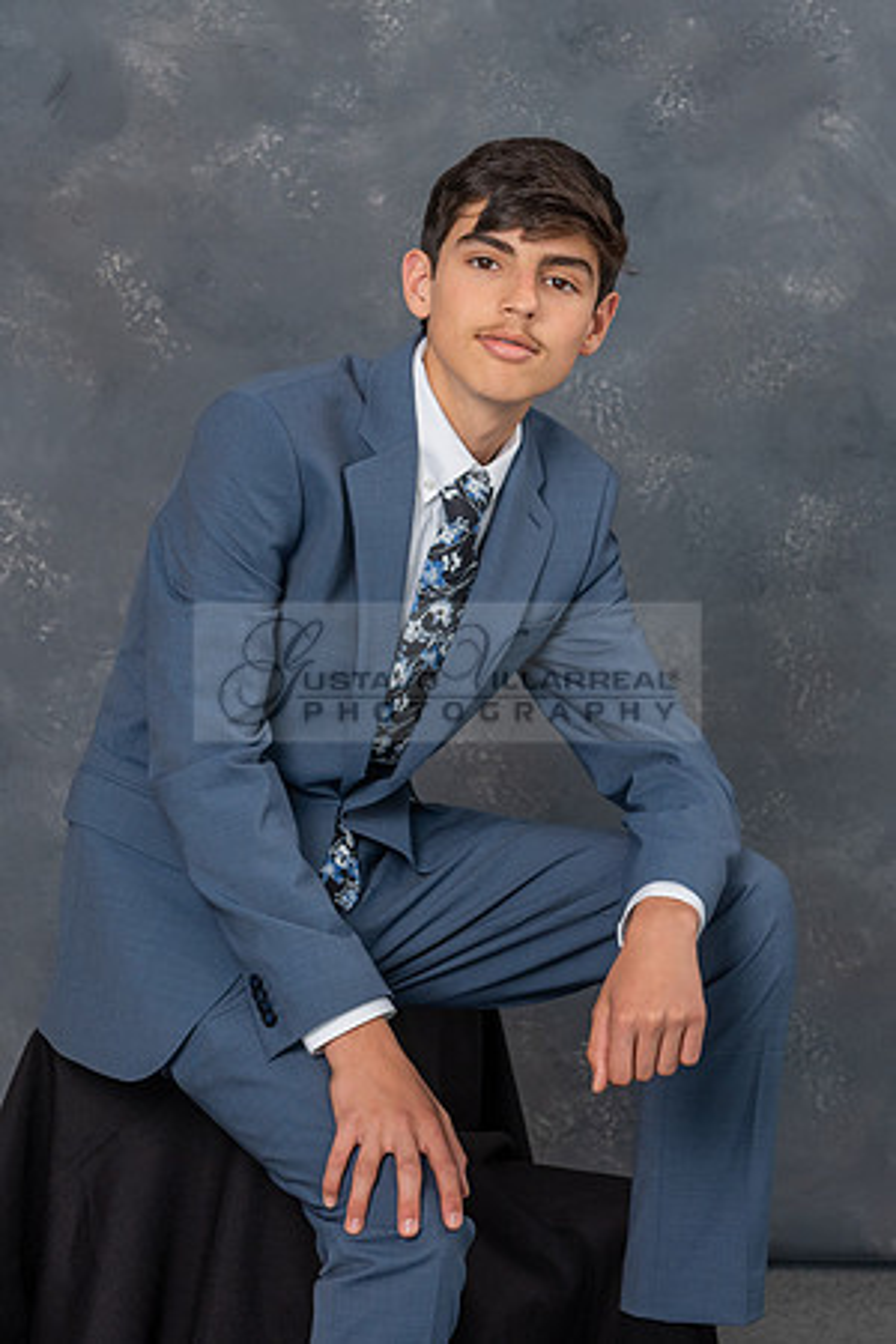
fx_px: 3803
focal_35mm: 102
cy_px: 511
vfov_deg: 20.0
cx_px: 497
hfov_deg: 13.4
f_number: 5.6
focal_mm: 52
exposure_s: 1/160
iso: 200
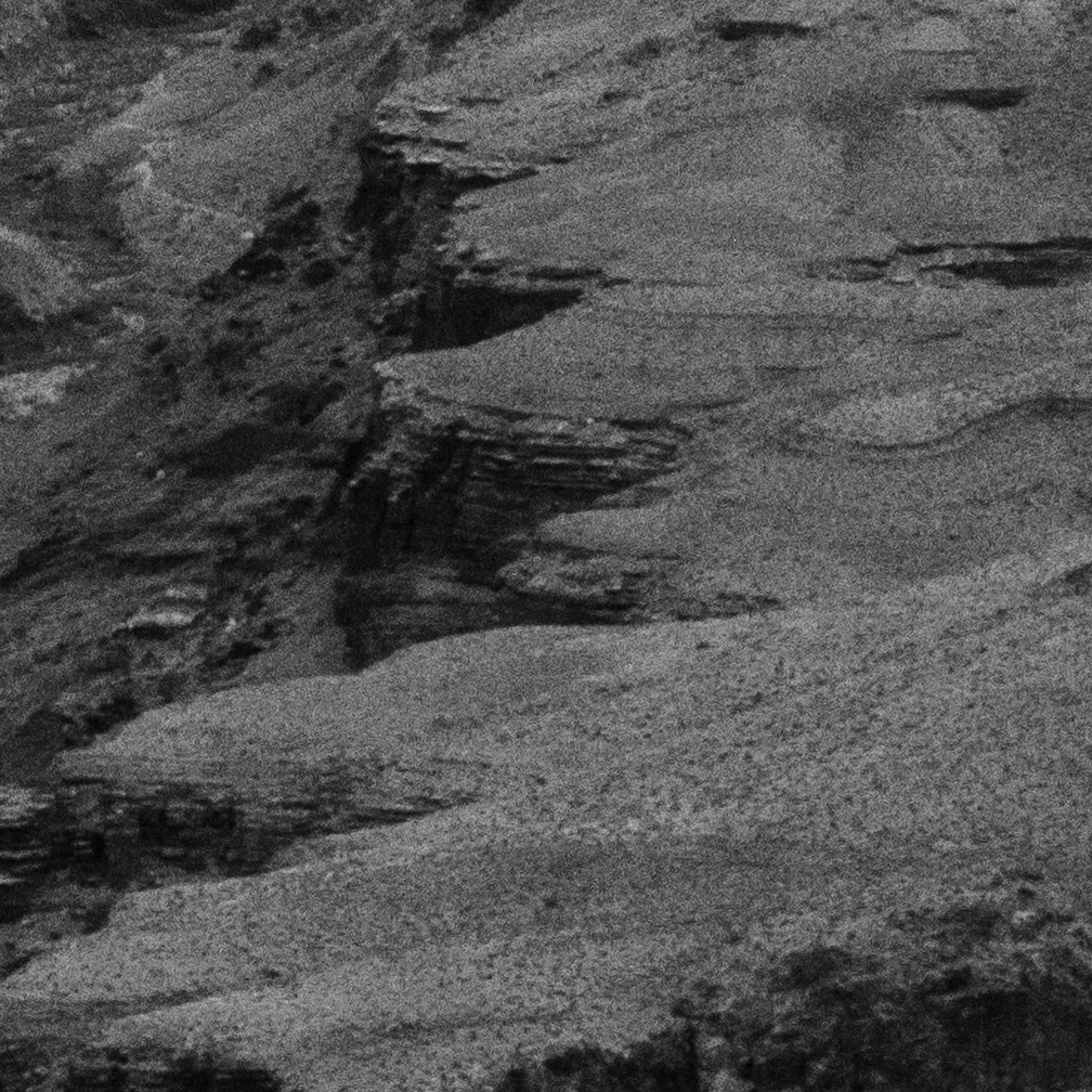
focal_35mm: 766
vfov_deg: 2.3
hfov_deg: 2.3
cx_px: -597
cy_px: 1890
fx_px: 27339
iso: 400
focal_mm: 110
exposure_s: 1/50
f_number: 22
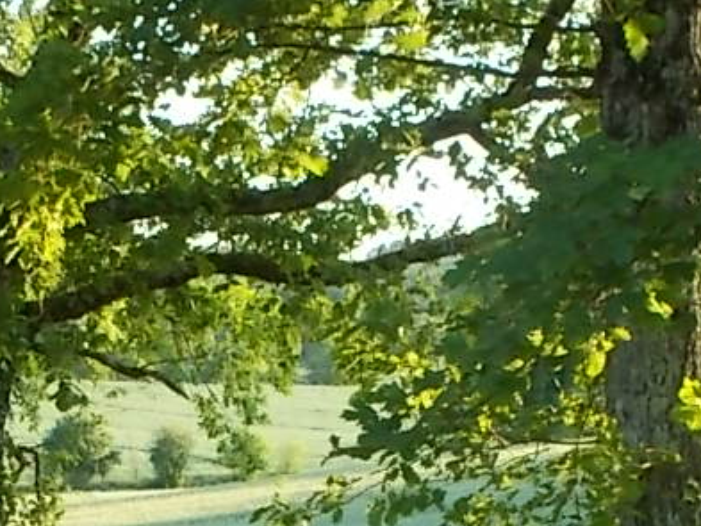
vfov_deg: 12.3
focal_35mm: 118
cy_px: 640
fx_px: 2390
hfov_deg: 16.6
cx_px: 209
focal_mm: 4.1
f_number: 3.3
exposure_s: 1/60
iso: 80
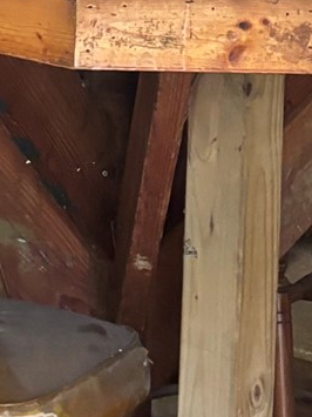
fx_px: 1804
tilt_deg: -1.5
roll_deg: -3.7
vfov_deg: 12.5
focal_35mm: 150
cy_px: -215
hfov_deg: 9.9
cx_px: 69
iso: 500
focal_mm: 5.96
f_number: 1.6
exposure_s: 1/40
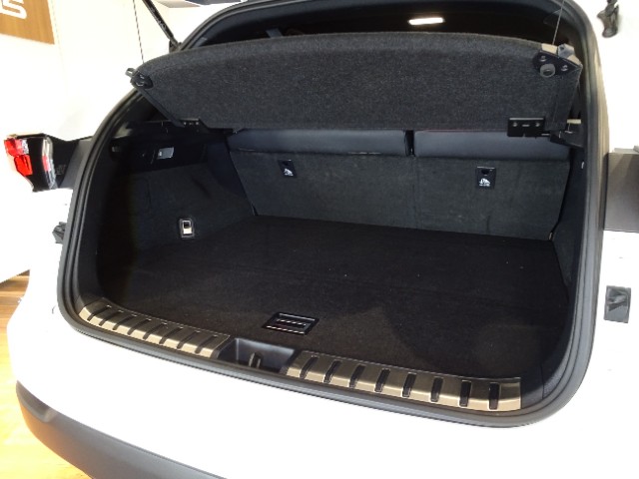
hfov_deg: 71.6
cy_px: 240
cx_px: 320
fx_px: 443
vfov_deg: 56.8
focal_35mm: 24
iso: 800
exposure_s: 1/30
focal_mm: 4.1
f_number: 3.5
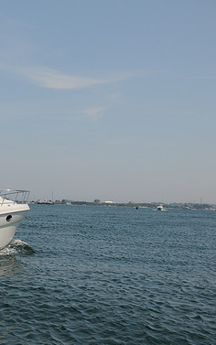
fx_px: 574
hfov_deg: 20.3
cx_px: -21
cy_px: 174
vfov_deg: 33.5
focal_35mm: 61
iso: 200
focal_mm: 26
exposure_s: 1/1250
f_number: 4.5
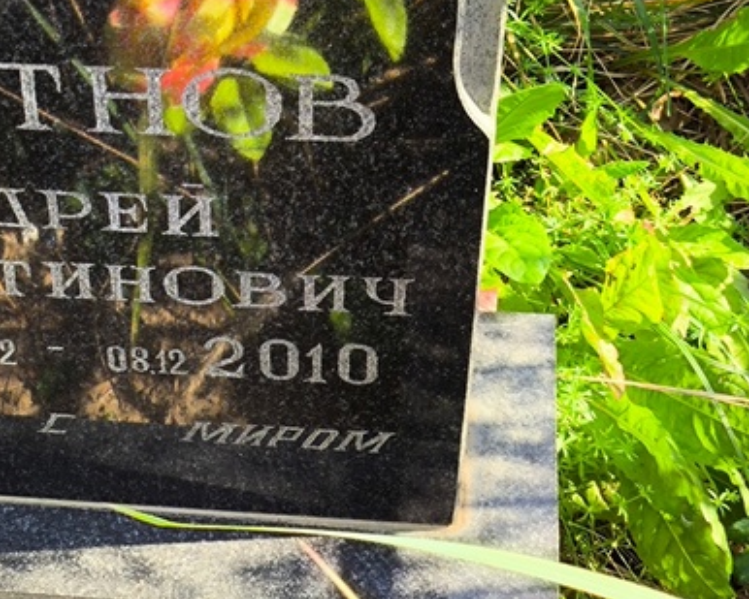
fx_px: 2239
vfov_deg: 15.2
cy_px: 221
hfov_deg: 18.5
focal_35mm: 101
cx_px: 22
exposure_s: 1/353
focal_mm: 4.71
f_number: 1.7
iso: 50
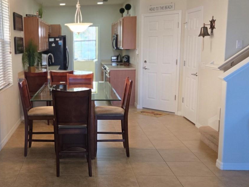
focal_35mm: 44
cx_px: 51
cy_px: 93
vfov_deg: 32.9
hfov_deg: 41.2
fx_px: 317
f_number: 1.8
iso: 250
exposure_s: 1/120
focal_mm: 5.4
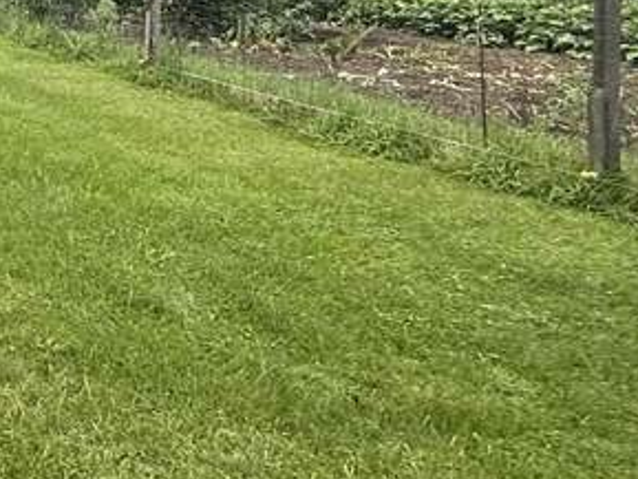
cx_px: -360
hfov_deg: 23.6
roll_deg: -1.0
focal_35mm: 62
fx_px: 1143
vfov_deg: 22.2
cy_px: -60
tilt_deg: +0.1
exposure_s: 1/1125
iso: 64
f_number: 2.2
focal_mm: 2.22
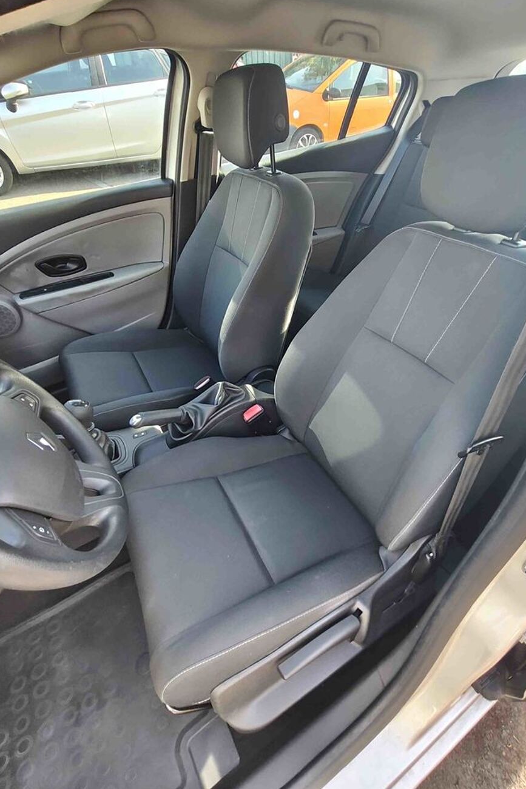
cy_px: 388
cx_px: 298
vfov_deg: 96.7
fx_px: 351
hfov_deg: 73.4
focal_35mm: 16
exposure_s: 1/80.5
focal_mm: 1.67
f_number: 2.2
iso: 320
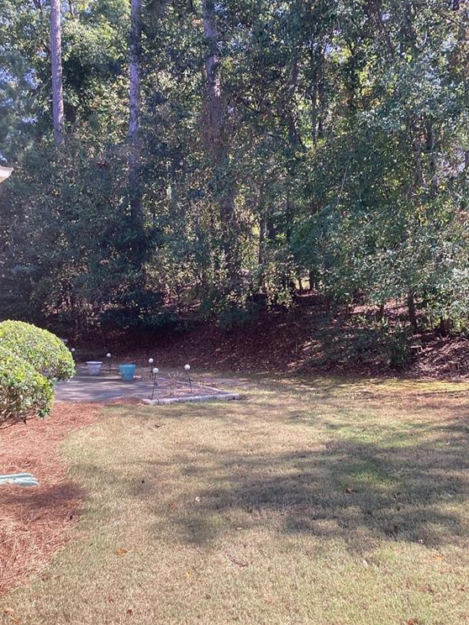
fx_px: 578
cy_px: 314
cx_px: 238
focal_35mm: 32
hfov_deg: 44.2
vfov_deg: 56.8
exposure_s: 1/121
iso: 25
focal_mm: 3.3
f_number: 2.4
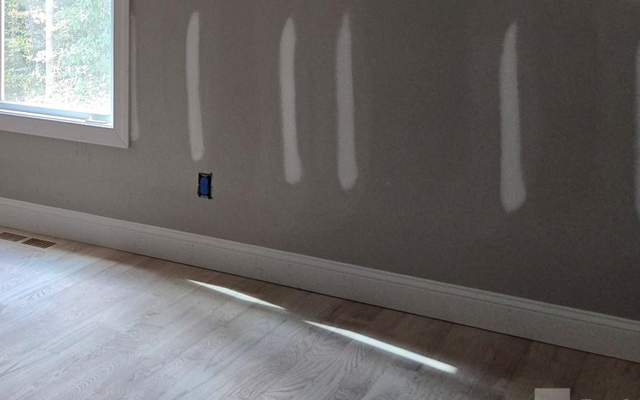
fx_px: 977
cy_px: -22
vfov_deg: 22.1
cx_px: 29
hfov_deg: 33.7
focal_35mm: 56
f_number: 1.8
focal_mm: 5.4
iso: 200
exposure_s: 1/120
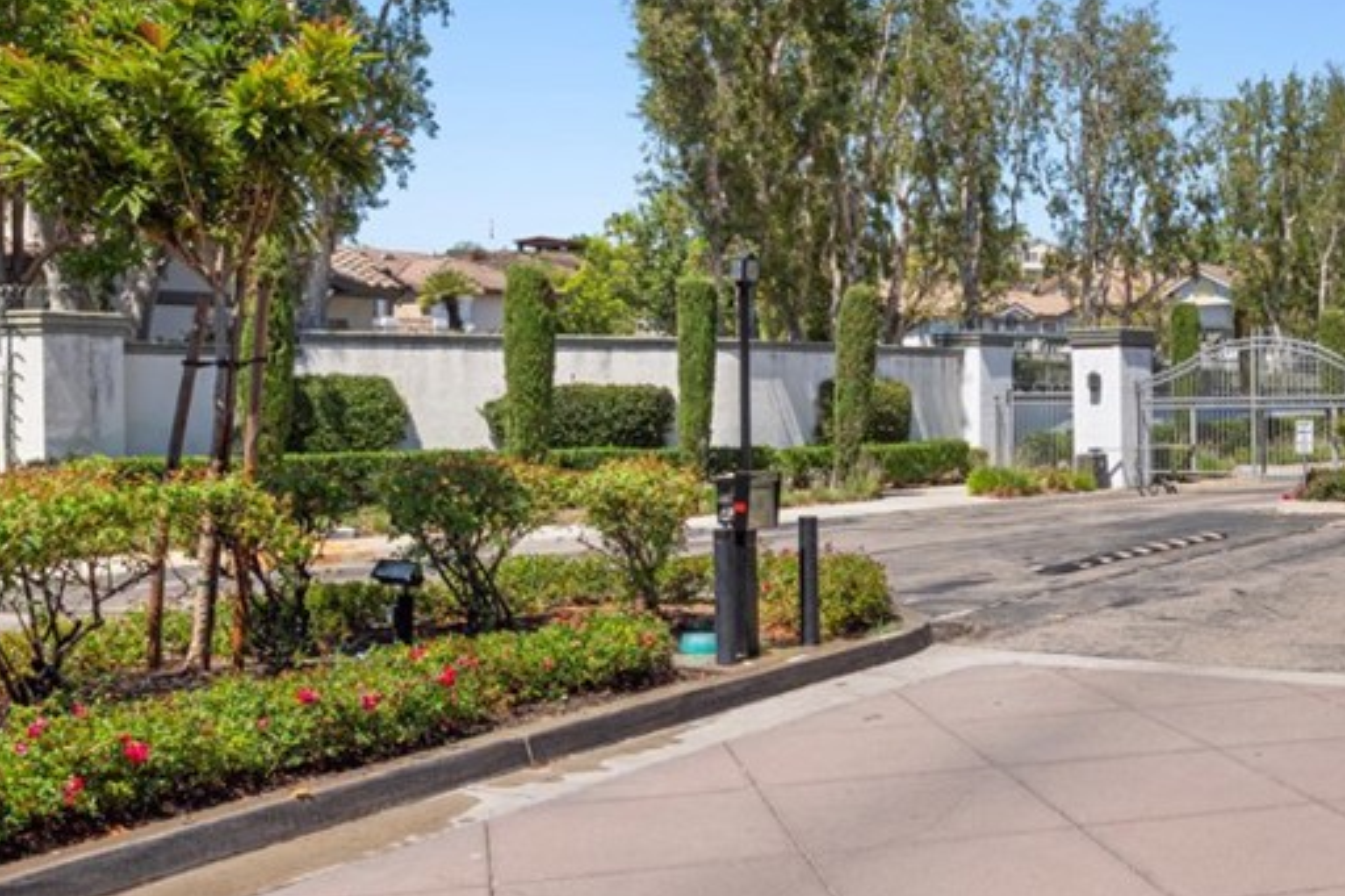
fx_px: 1718
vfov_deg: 29.2
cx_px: 1182
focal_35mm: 46
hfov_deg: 39.9
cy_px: 414
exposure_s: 1/500
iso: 80
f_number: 9
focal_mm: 23
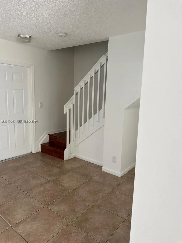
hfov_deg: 56.8
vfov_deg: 71.6
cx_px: 91
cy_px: 122
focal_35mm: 24
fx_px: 168
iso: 100
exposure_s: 1/120
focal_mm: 6.86
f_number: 1.78
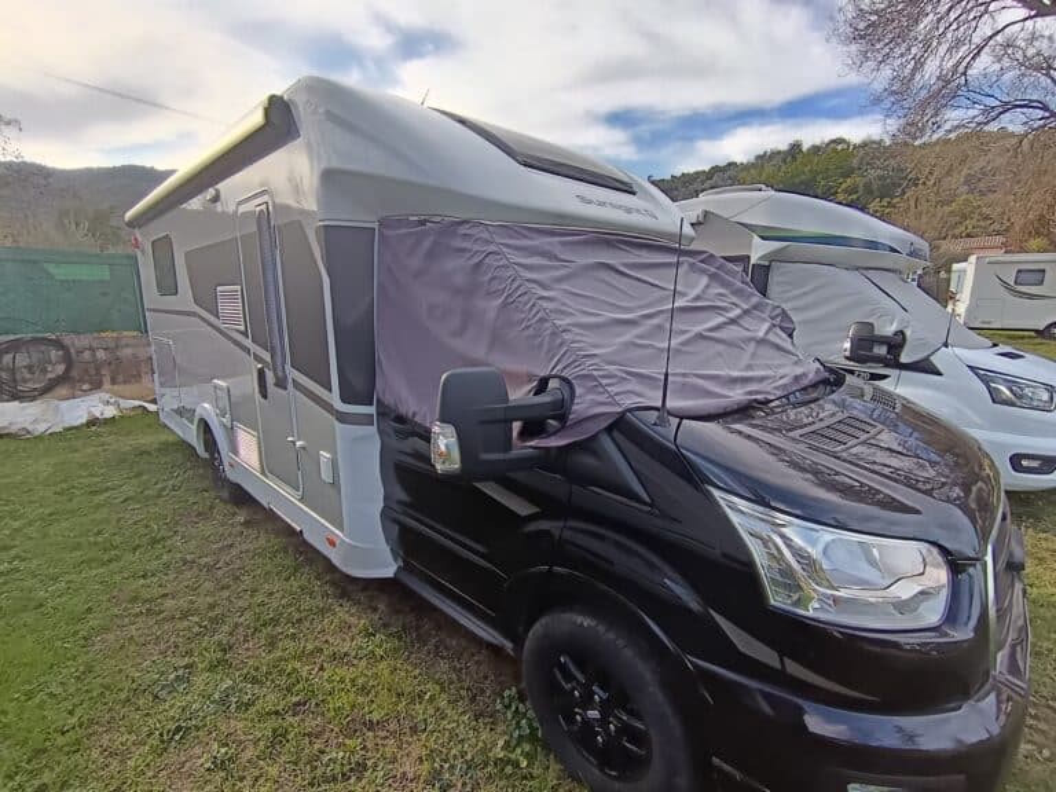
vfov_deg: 74.7
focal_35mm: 17
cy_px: 396
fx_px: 519
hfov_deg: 91.0
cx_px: 528
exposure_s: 1/282
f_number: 2.2
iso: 100
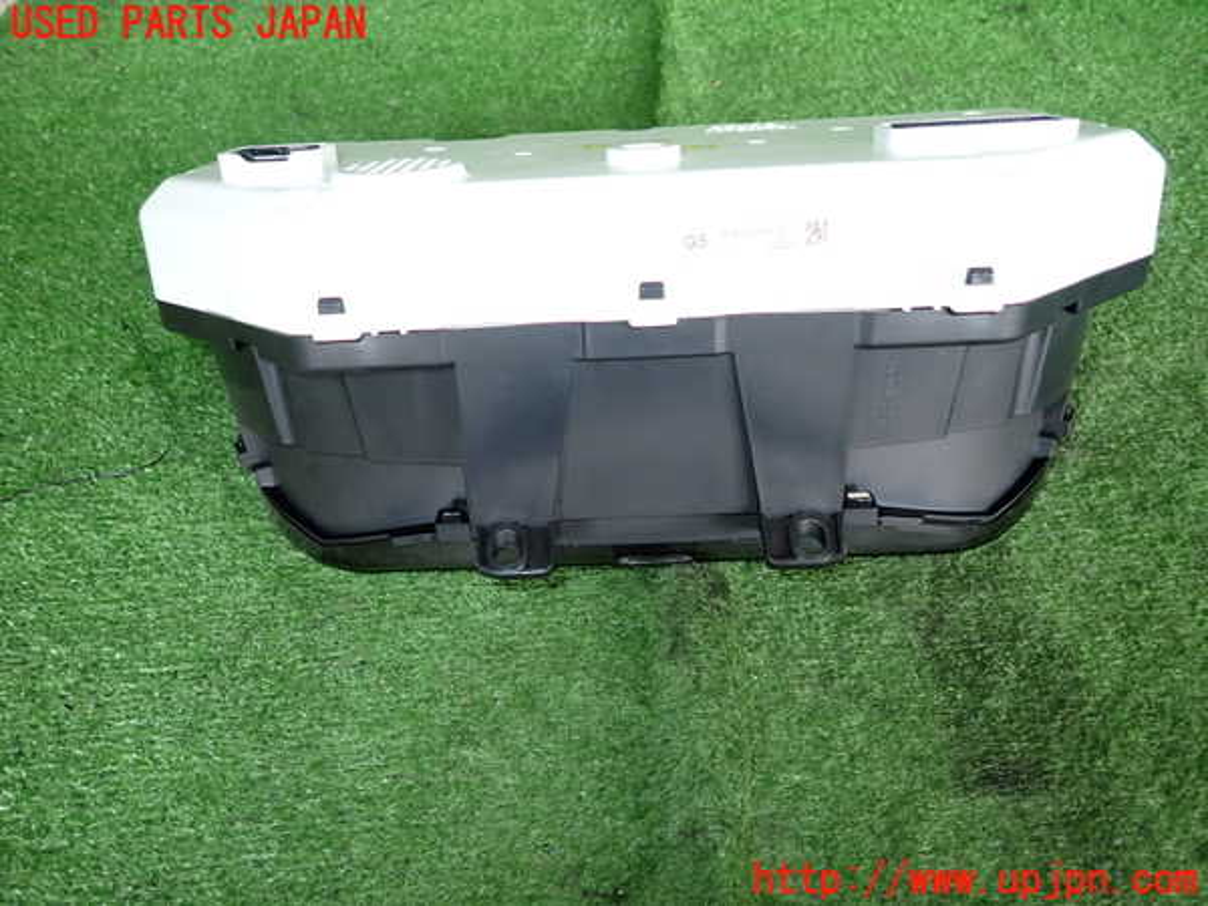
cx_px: 604
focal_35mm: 25
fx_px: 872
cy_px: 453
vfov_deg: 54.9
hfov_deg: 69.4
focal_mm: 4.5
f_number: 2
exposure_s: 1/80
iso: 200
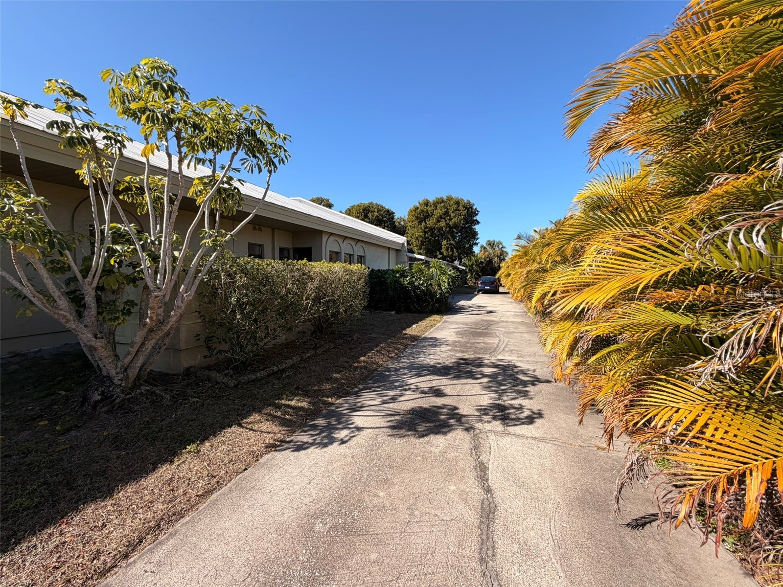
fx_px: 317
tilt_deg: -5.1
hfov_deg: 102.1
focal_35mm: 14
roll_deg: +0.1
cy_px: 294
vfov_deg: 85.7
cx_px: 392
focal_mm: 2.22
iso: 32
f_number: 2.2
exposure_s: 1/770
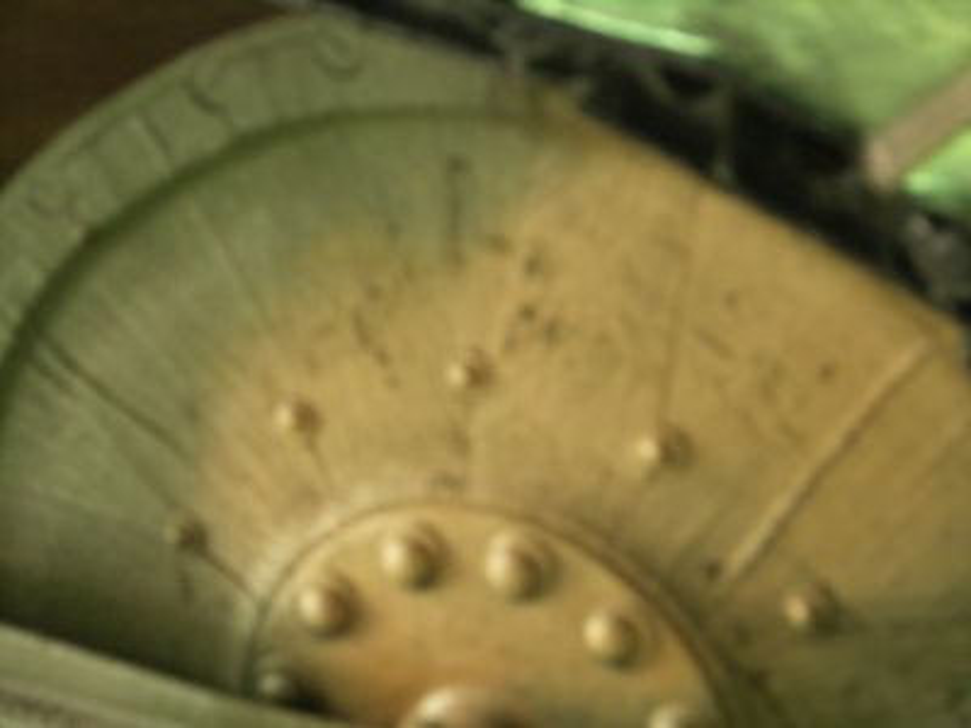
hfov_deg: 15.9
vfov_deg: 12.0
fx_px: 3478
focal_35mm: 124
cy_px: 364
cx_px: 486
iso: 200
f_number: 3.2
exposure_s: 1/1.3
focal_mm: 32.1
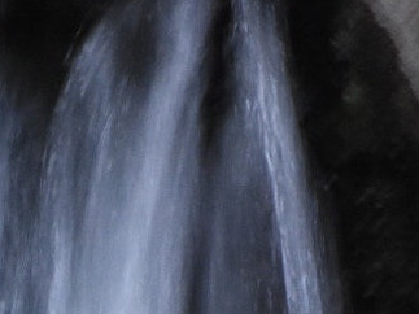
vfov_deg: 2.2
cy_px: 811
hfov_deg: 2.9
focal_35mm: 679
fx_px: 8220
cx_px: -16
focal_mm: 95
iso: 2500
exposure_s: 1/8
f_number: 6.3
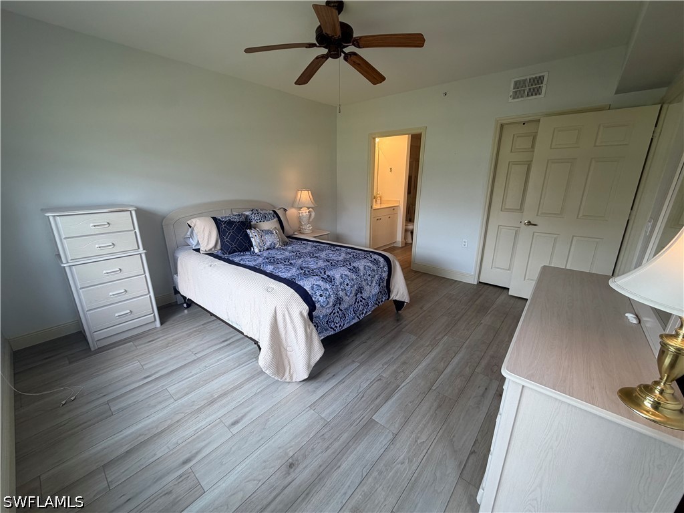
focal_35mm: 14
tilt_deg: -16.6
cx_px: 342
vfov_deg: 85.7
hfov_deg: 102.1
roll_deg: +0.6
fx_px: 277
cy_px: 256
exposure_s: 1/120
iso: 100
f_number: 2.2
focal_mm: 2.22
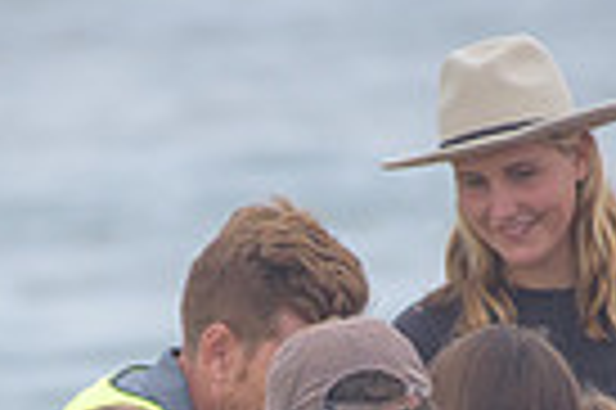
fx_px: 36249
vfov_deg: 0.6
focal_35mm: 2121
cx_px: 130
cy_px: 574
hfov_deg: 1.0
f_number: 5.6
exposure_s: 1/2000
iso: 800
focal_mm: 500
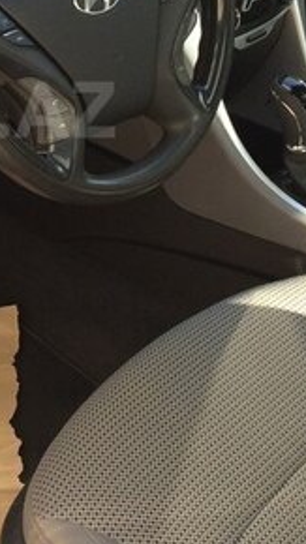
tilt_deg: -32.0
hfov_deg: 16.0
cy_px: 110
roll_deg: -1.4
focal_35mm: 72
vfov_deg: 28.7
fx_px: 1039
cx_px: -77
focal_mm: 4.15
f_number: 2.2
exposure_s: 1/100
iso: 50
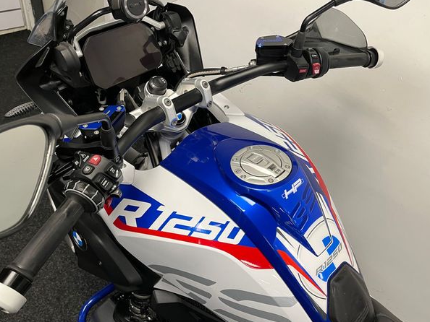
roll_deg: -11.4
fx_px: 348
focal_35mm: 28
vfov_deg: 49.8
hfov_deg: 63.4
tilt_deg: -42.9
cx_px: 218
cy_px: 169
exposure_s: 1/50
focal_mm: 5.1
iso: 80
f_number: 1.6
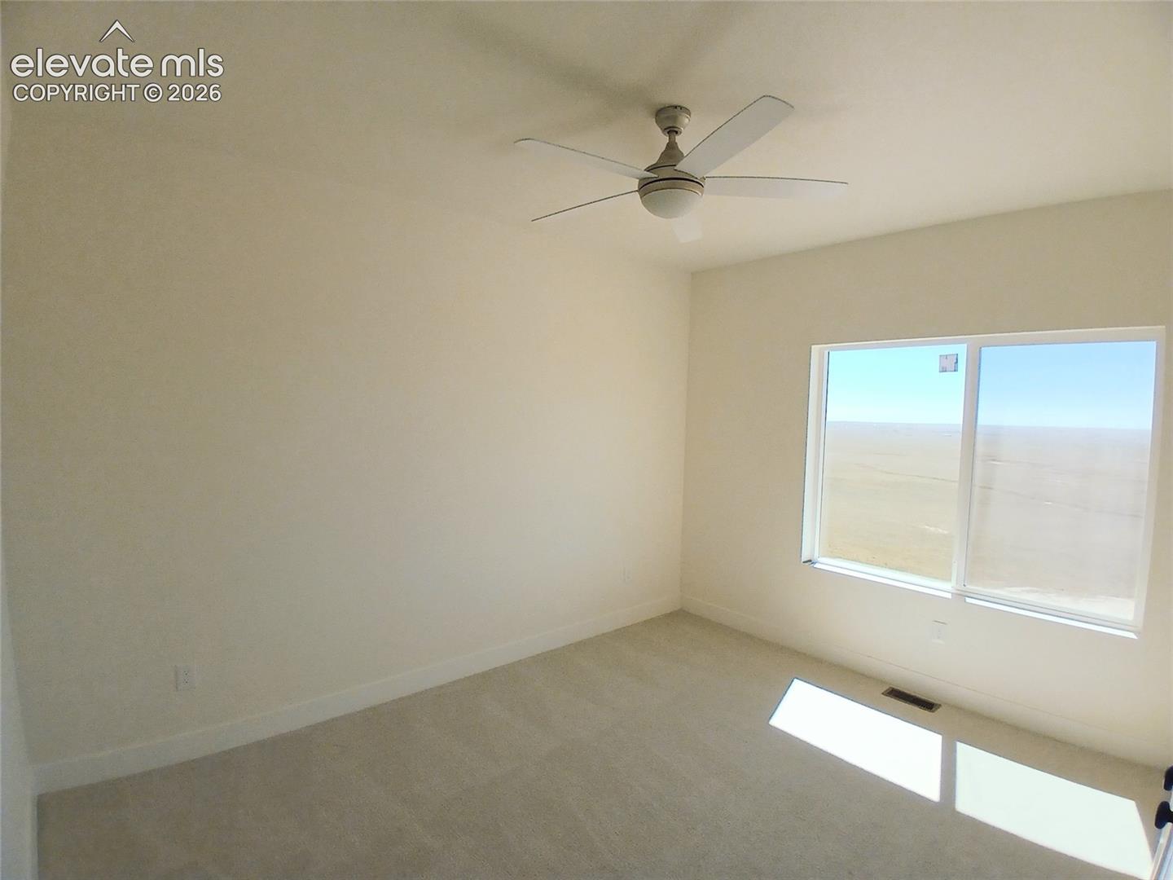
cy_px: 440
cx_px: 586
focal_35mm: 17
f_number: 2.2
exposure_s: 1/417
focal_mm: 1.4
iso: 50
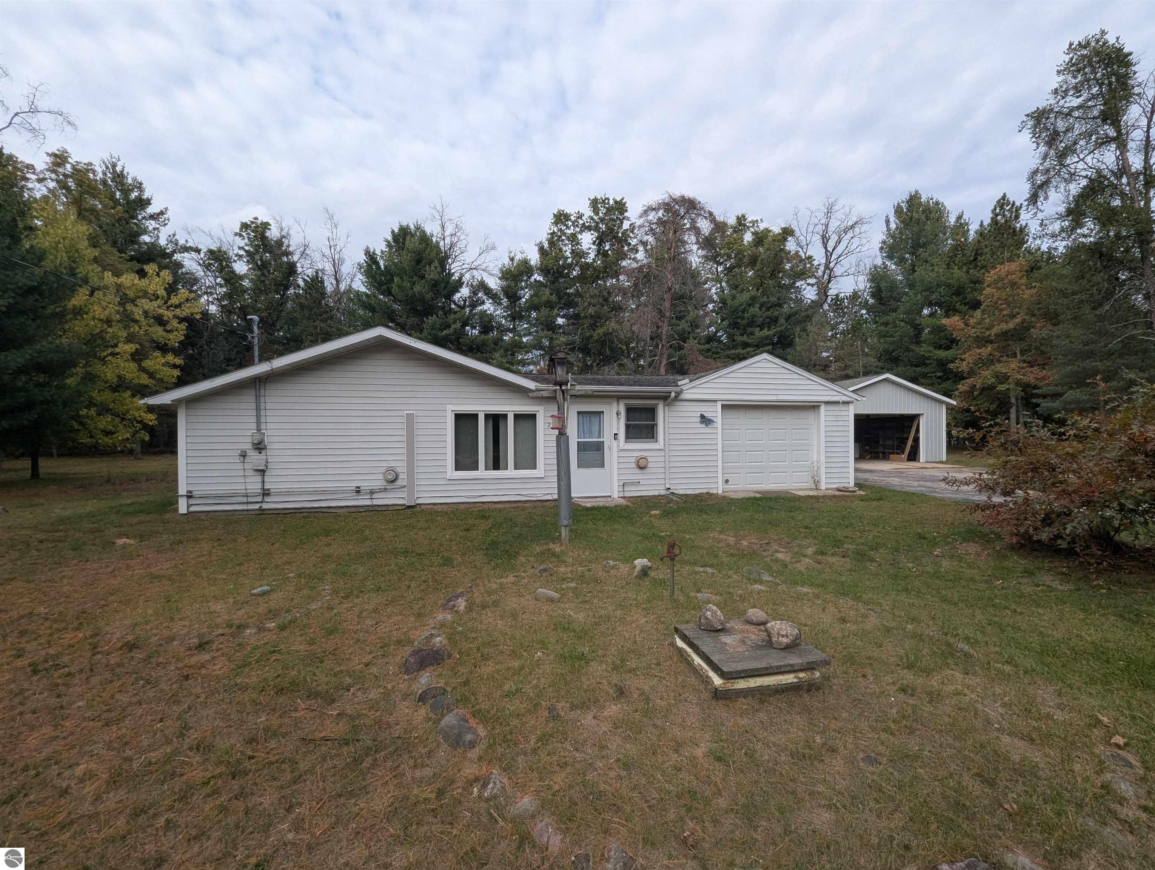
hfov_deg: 106.1
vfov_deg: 90.1
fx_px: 434
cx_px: 578
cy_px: 435
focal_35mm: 13
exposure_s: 1/594
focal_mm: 1.95
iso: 36
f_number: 2.2
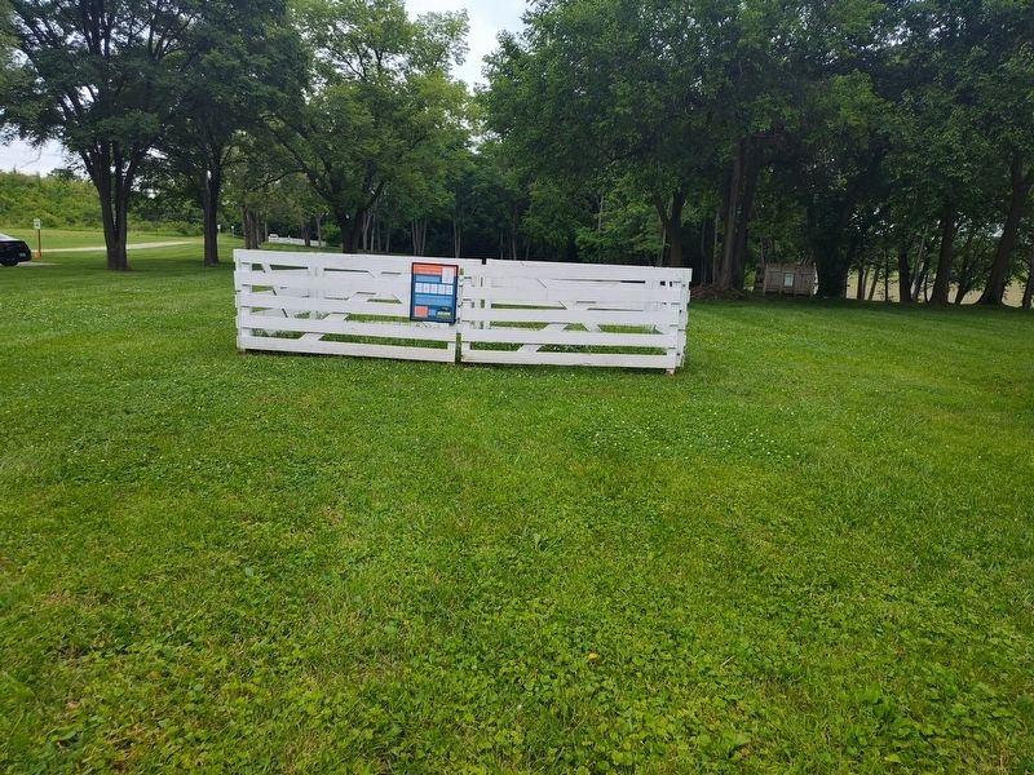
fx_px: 687
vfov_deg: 58.9
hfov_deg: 73.9
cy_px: 388
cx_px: 517
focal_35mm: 23
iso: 100
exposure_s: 1/339
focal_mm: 5.56
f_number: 1.8
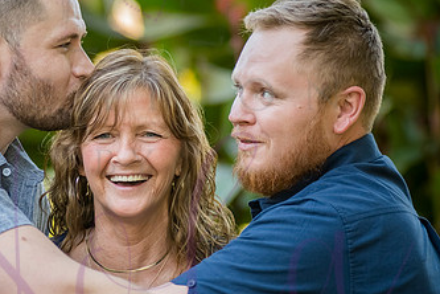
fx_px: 2872
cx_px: 149
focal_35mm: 235
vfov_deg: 5.8
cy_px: 160
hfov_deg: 8.8
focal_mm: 135
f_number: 3.2
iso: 800
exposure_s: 1/500
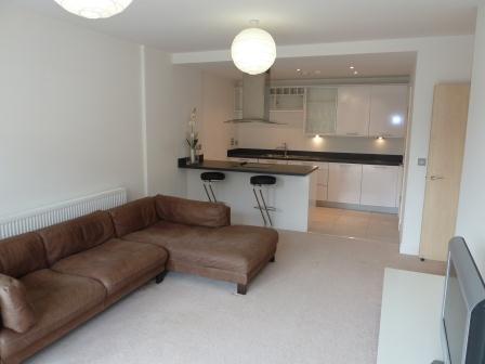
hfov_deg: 69.4
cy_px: 182
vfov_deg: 54.9
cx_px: 242
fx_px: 350
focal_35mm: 25
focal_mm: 4.1
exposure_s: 1/30
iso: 125
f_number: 3.3
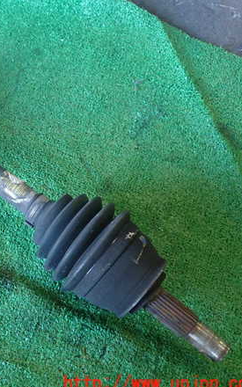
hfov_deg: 23.8
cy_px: 197
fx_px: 549
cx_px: -2
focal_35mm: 52
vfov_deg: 38.9
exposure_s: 1/40
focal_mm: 6.37
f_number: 2.5
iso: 500
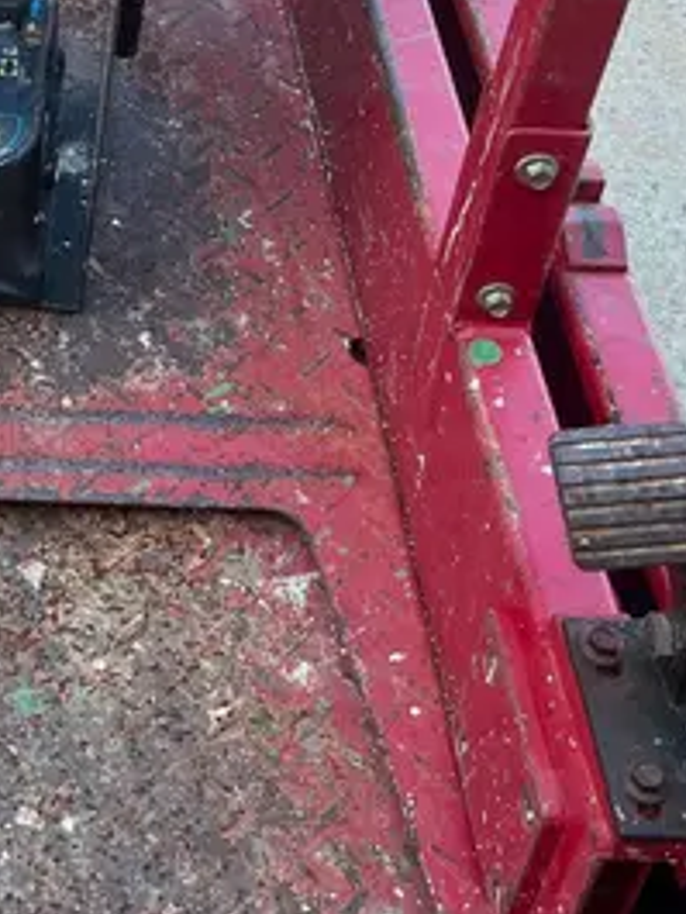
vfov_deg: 25.4
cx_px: -152
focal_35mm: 72
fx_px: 1901
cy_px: -50
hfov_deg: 19.2
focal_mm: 5.1
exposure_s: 1/388
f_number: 1.6
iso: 50
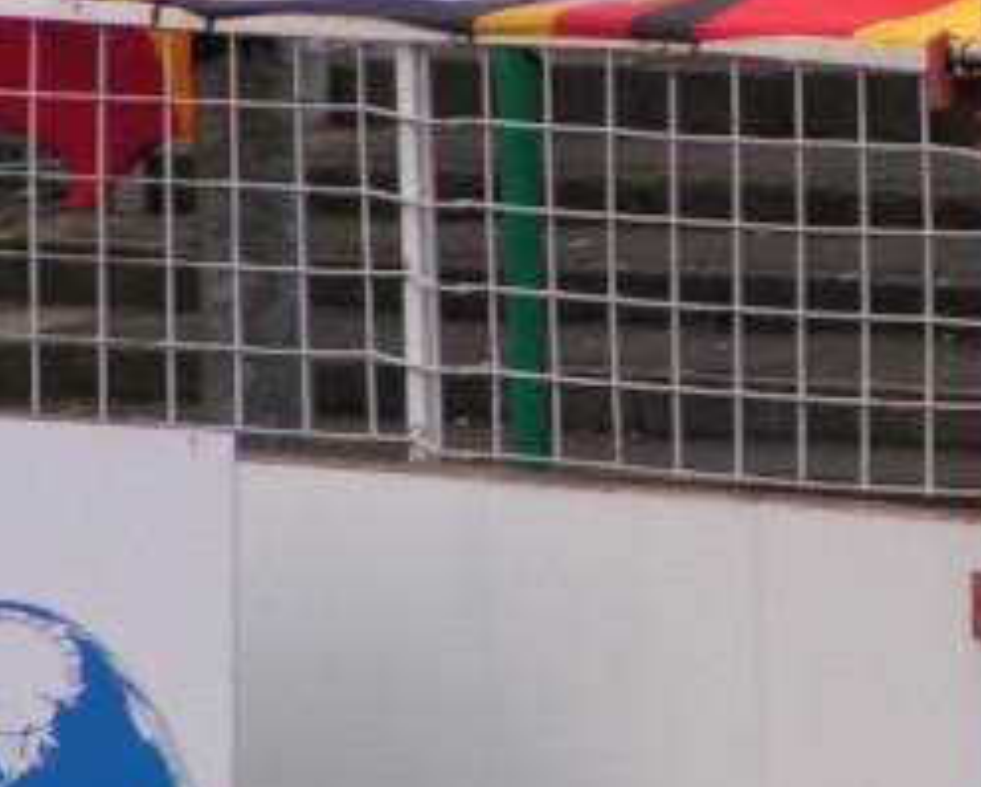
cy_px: 0
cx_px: 631
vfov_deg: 1.7
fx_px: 27284
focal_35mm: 939
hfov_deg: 2.1
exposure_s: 1/100
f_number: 3.5
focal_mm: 45.4
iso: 200
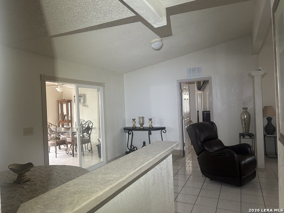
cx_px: 142
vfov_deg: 53.1
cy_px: 106
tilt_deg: +0.5
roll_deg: +2.0
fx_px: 213
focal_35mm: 26
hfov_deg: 67.3
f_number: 1.5
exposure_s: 1/60
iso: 400
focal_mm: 5.7
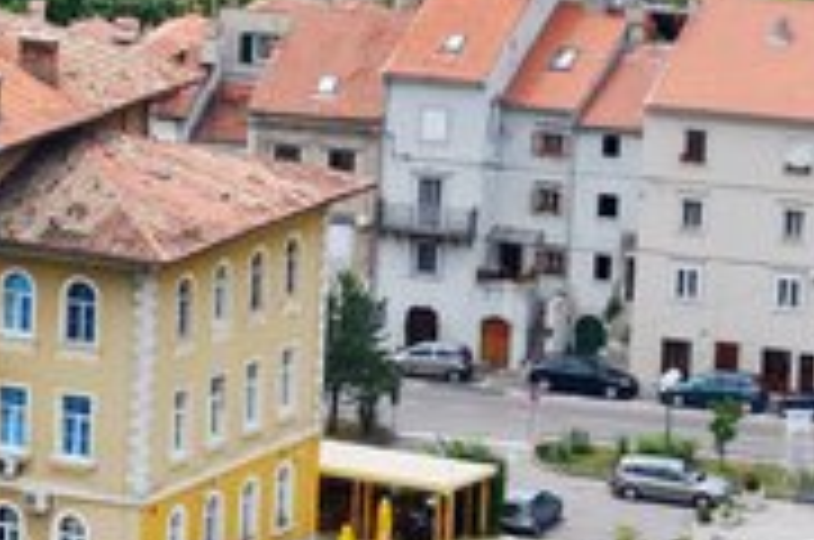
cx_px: -461
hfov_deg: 4.3
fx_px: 10879
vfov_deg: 2.8
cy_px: 176
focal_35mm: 482
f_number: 11
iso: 400
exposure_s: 1/500
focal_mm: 90
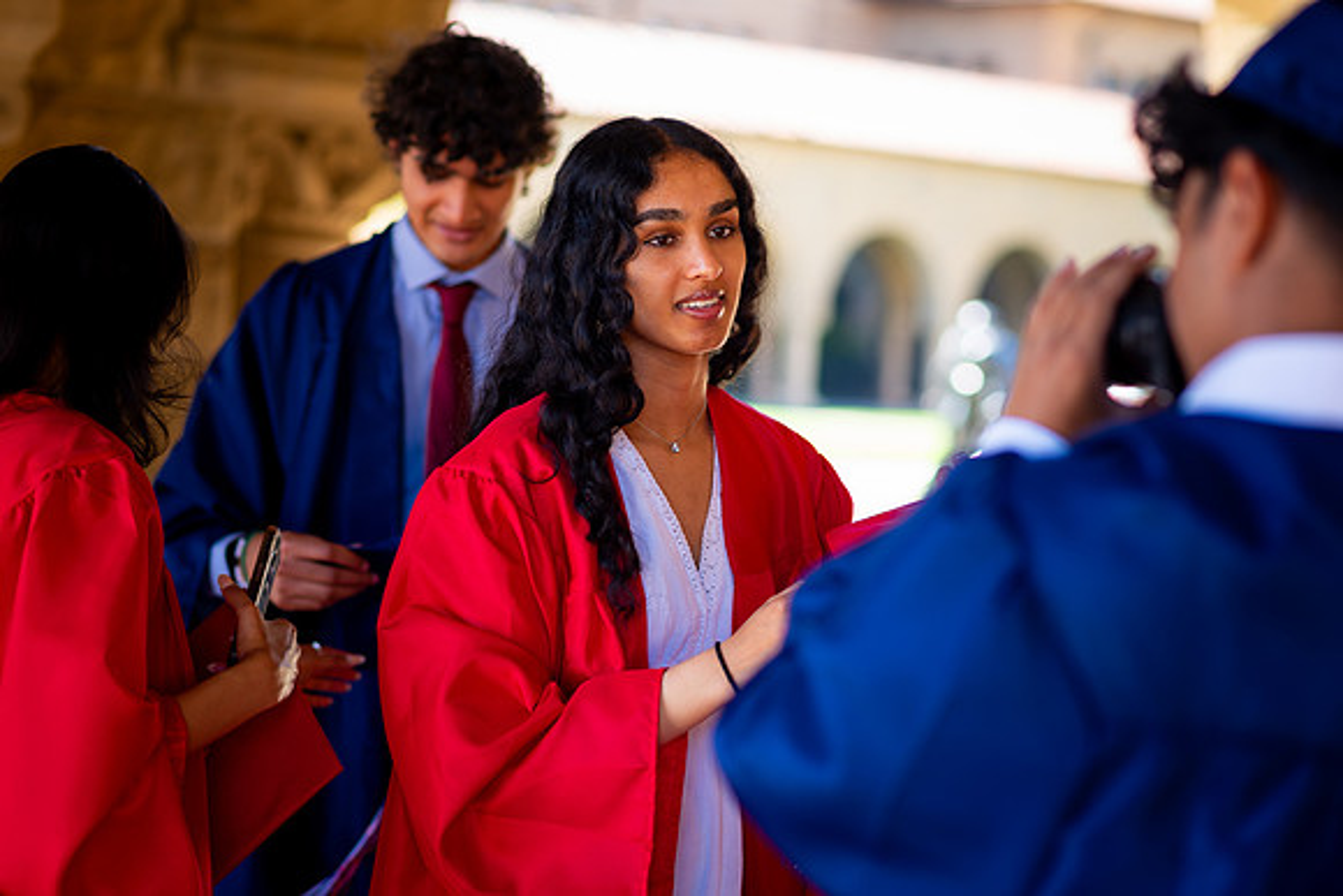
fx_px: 3172
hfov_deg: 23.9
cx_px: 672
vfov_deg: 16.1
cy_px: 448
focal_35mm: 85
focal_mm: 85
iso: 64
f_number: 2.8
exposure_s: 1/200
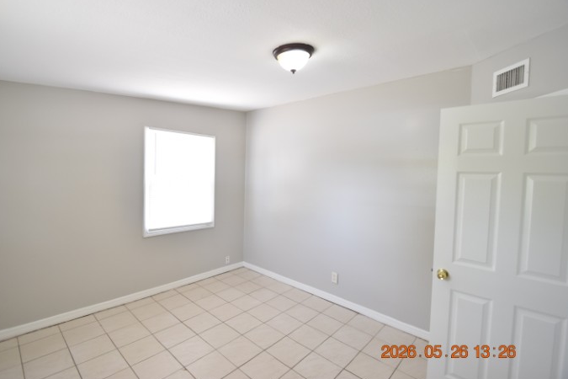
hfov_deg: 96.7
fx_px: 252
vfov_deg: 73.7
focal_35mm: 16
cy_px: 180
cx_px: 270
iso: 800
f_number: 3.5
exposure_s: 1/90
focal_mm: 10
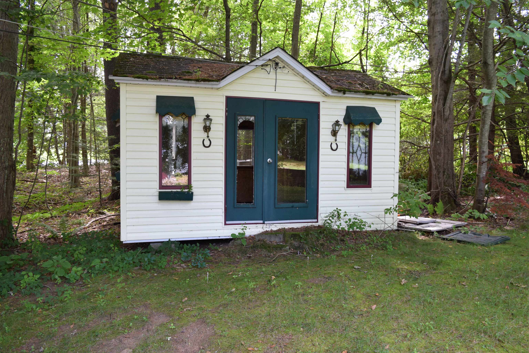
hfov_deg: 67.4
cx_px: 264
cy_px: 176
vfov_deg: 47.9
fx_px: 397
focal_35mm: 27
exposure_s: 1/100
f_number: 5
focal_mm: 18
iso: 400
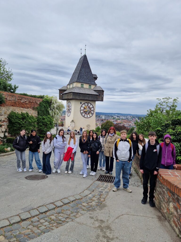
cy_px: 121
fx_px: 160
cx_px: 90
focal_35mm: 23
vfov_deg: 73.9
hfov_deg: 58.9
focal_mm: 5.4
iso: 50
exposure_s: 1/1060
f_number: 1.8
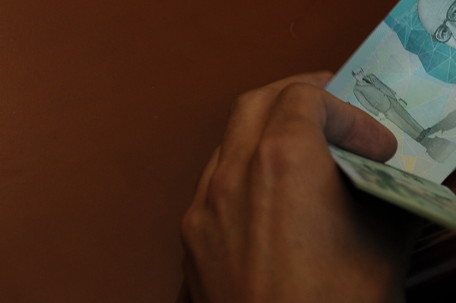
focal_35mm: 159
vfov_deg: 8.5
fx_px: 2013
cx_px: 244
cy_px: -39
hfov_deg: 12.9
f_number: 4.5
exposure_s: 1/60
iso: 1000
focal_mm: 70
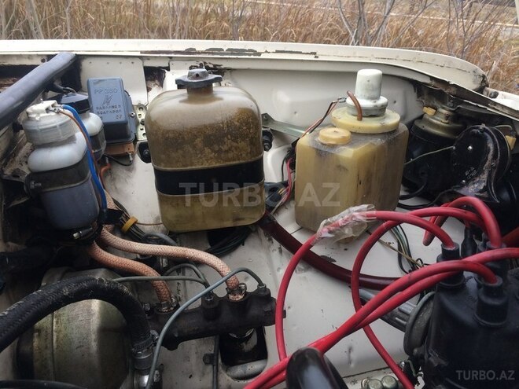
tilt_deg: -28.6
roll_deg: -4.7
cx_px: 260
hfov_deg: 61.7
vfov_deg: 48.2
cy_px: 194
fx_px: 435
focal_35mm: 29
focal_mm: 4.15
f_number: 2.2
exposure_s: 1/100
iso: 64
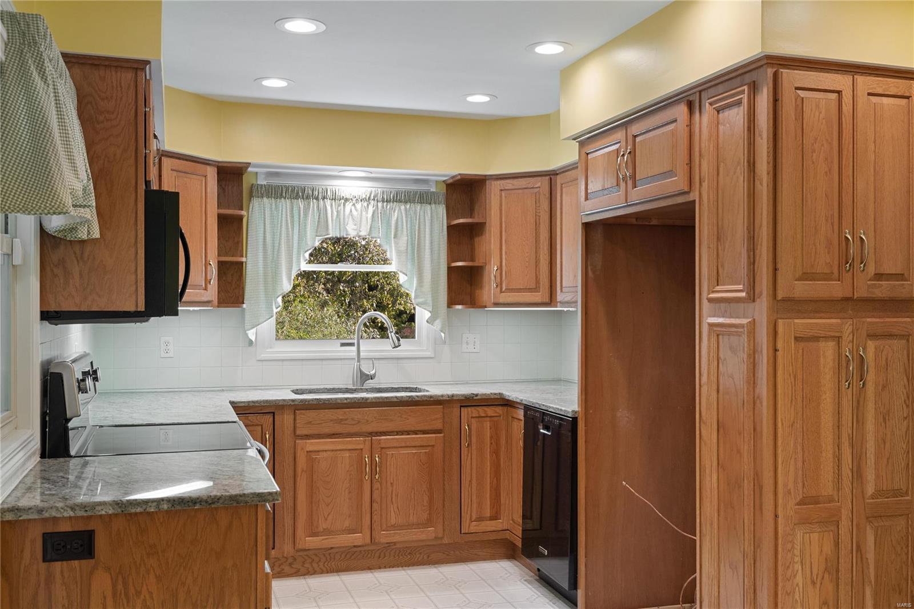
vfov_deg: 36.9
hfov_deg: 53.1
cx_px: 457
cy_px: 304
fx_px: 914
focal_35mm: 36
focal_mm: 18
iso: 400
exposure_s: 1/10
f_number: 6.3
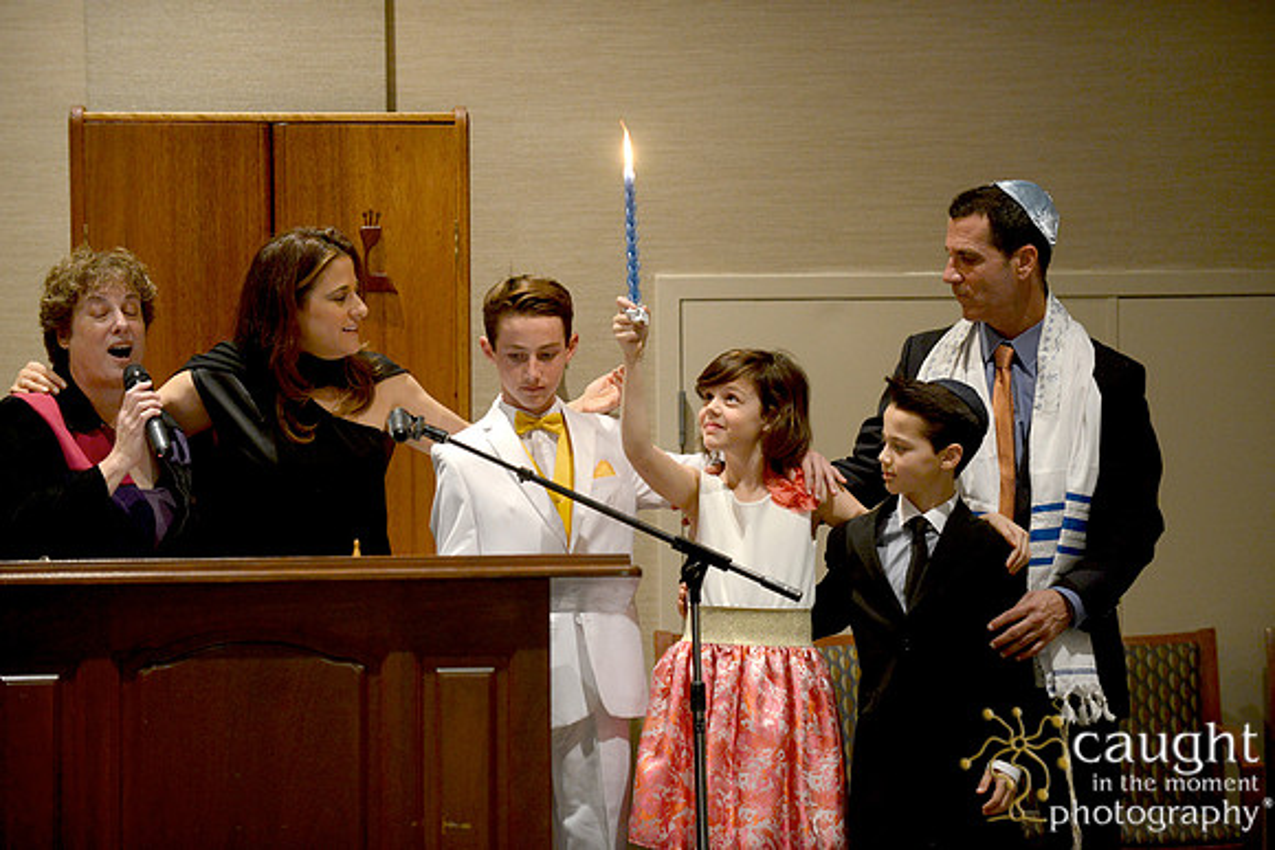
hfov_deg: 12.8
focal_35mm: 160
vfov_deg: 8.6
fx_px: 5668
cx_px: 638
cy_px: 425
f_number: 2.8
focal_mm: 160
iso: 2500
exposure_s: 1/100
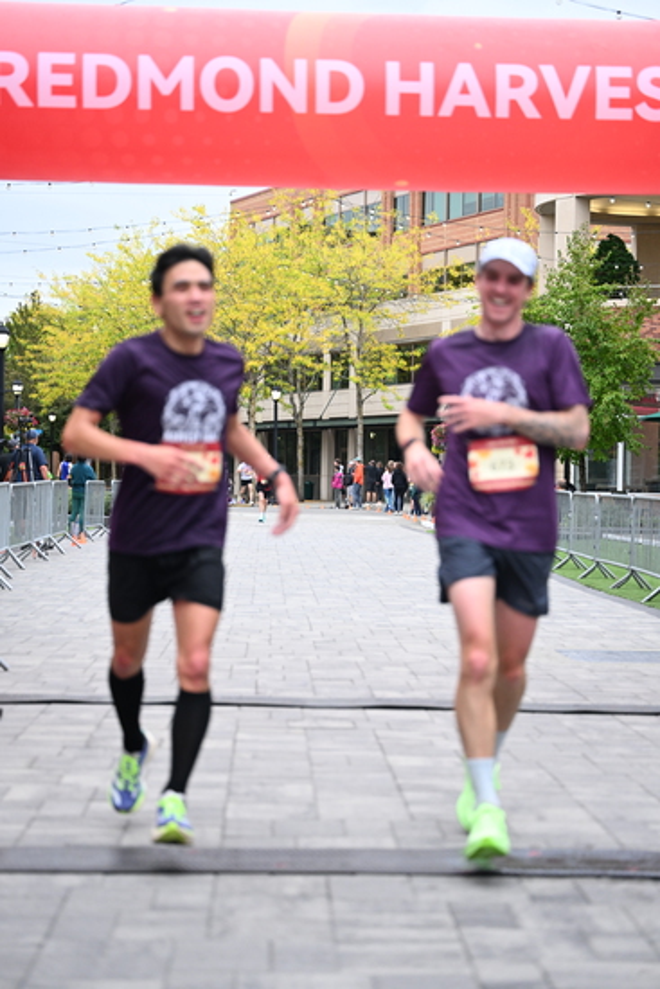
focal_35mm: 70
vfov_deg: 28.8
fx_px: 1924
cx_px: 330
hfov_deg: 19.5
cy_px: 494
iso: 1250
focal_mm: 70
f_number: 2.8
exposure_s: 1/1250
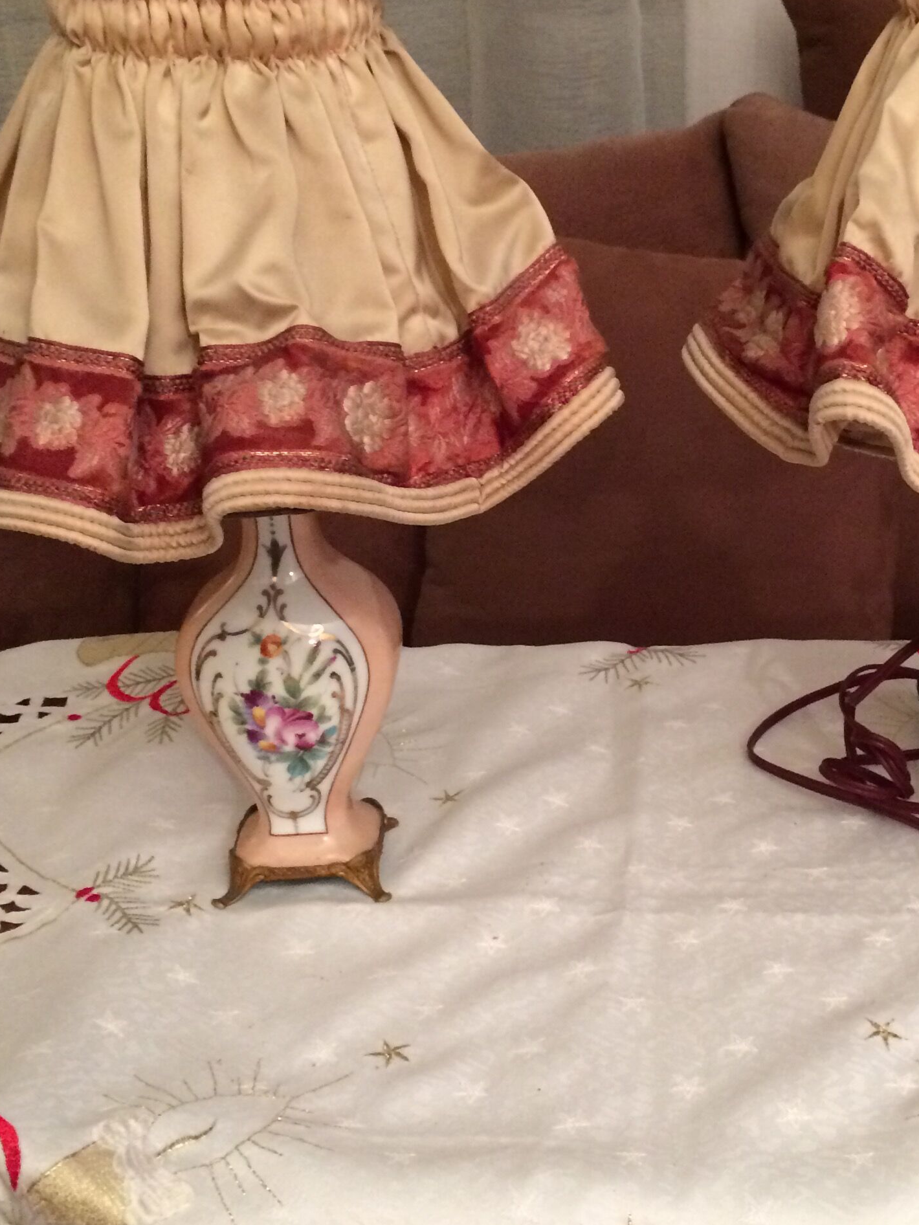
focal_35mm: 50
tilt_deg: -26.8
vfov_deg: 38.2
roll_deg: +3.4
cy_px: 577
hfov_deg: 28.8
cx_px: 661
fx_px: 1770
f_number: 2.2
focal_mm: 4.15
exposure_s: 1/17
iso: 250
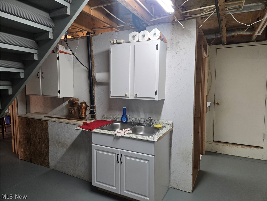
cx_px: 134
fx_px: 177
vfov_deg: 58.9
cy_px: 100
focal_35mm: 23
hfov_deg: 73.9
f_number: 1.8
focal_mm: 5.4
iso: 250
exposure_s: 1/120
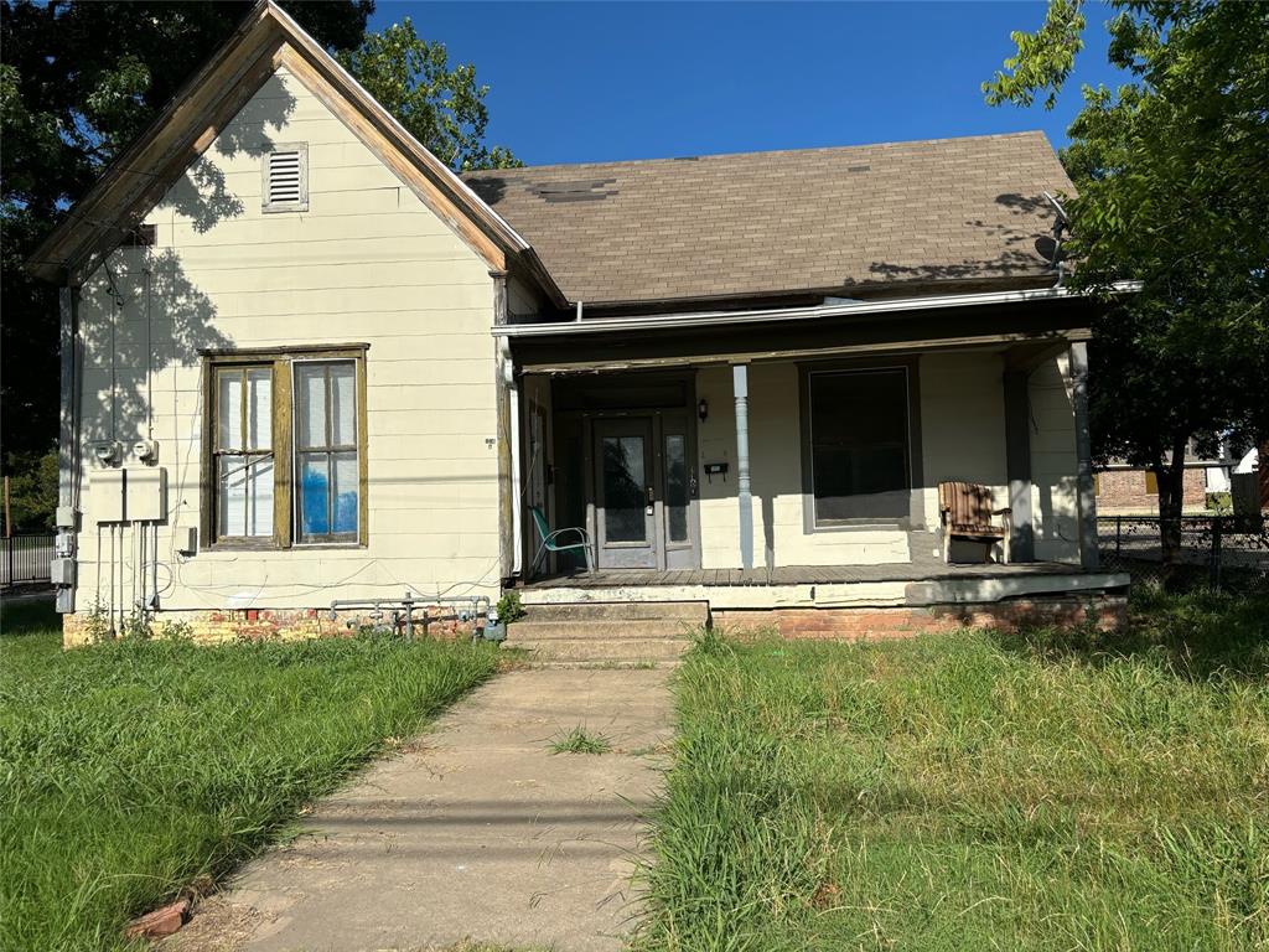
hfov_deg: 67.3
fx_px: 953
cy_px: 476
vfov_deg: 53.1
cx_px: 634
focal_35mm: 26
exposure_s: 1/5348
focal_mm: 5.96
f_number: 1.6
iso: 50
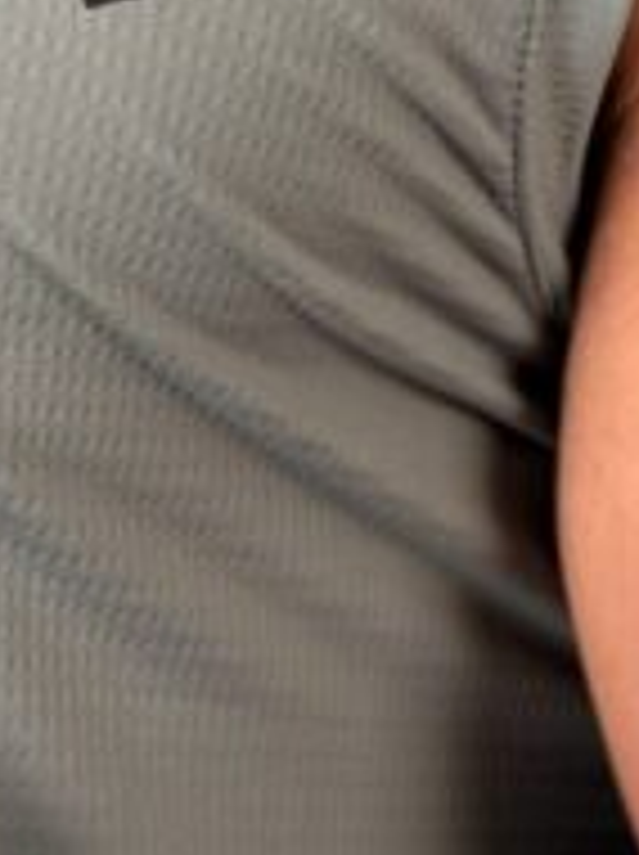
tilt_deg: -7.8
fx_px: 5822
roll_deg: -1.4
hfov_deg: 6.3
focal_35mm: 236
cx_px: 436
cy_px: 583
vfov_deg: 8.4
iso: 64
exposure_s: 1/100
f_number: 1.78
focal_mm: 6.76
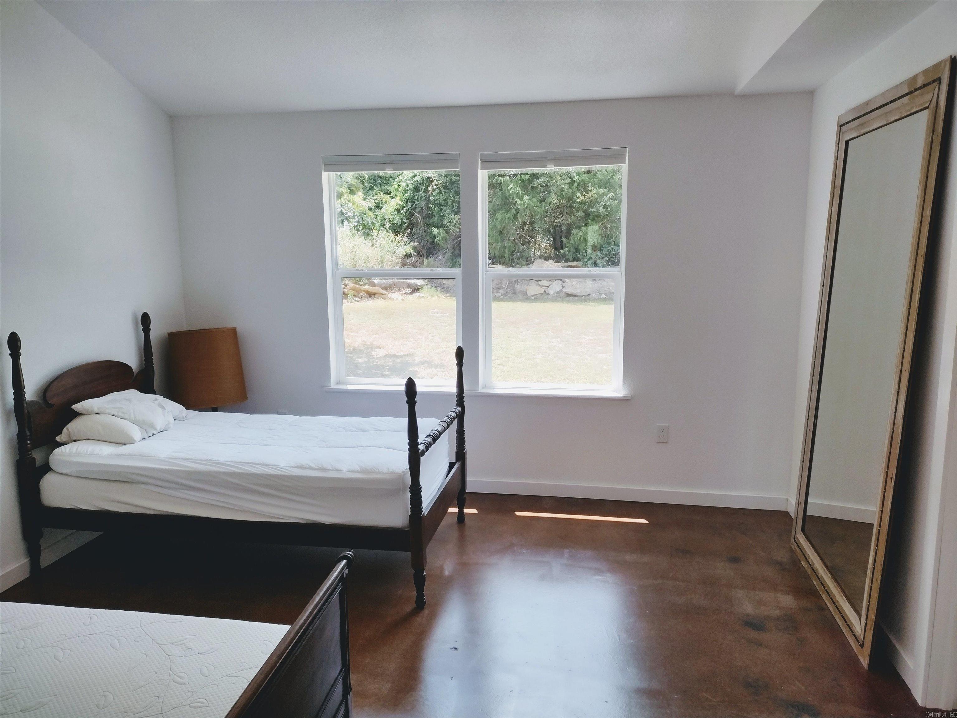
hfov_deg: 65.3
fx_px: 746
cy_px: 359
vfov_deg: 51.4
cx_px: 478
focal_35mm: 27
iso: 100
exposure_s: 1/310
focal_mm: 4.71
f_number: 1.7
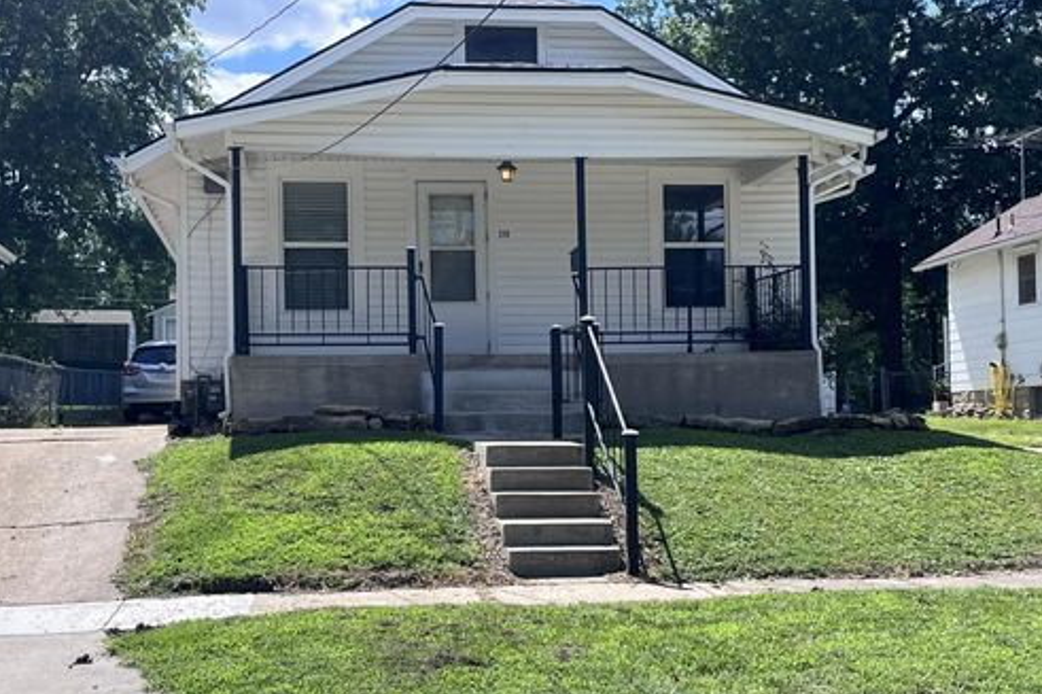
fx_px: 1562
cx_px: 524
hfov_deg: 36.9
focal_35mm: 54
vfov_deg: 25.0
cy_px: 347
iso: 50
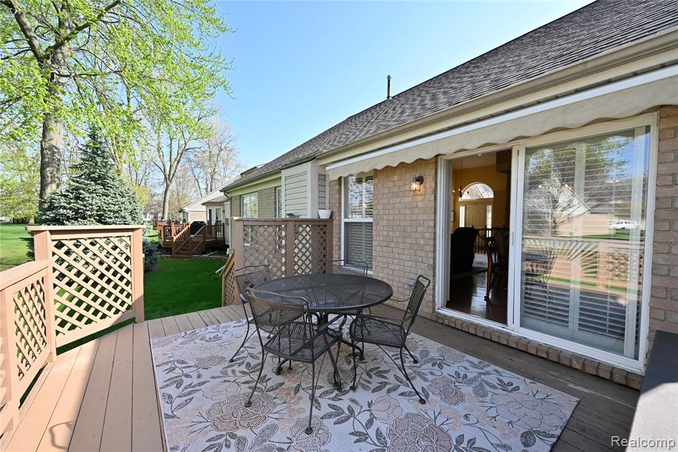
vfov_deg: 81.2
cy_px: 226
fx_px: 264
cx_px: 339
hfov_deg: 104.3
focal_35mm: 14
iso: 250
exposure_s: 1/200
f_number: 10
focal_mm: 14
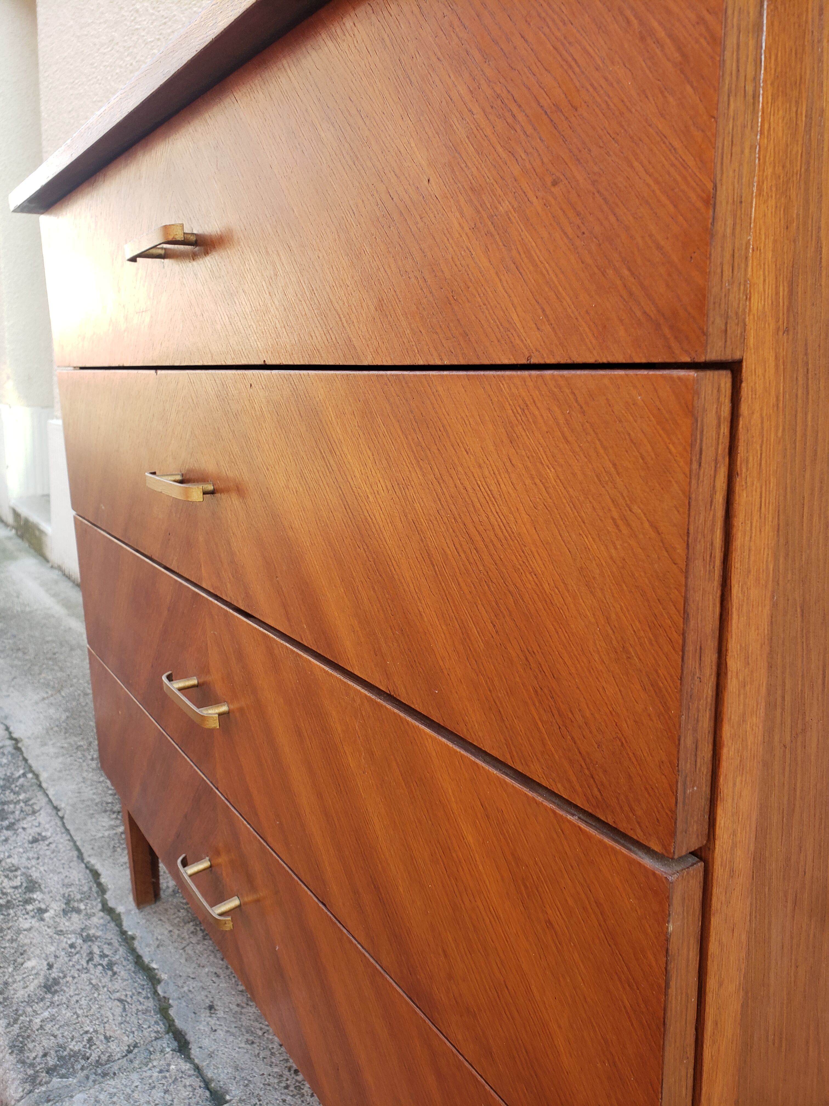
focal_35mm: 26
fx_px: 830
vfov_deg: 67.3
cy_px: 553
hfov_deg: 53.1
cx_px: 414
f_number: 2.4
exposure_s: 1/120
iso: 80
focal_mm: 4.3
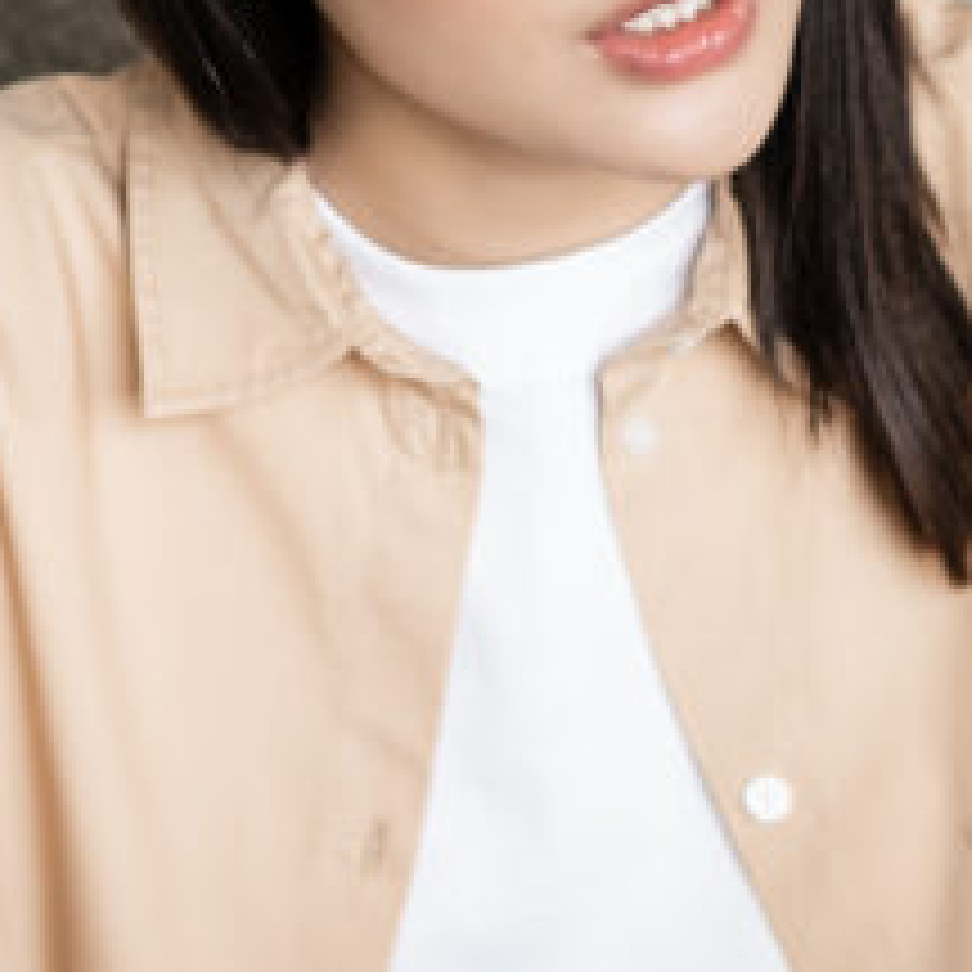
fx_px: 7053
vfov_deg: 7.9
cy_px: 551
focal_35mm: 222
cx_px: 1134
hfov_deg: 7.8
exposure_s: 1/200
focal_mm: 55
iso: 400
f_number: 2
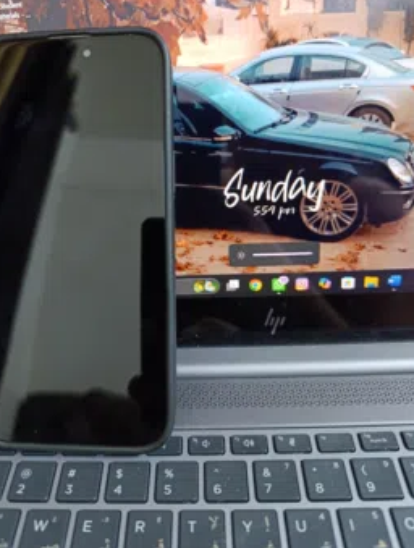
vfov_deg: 65.0
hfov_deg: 51.4
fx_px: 429
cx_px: 180
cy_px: 239
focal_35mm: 27
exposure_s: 1/50
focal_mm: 6.14
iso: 800
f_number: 1.6
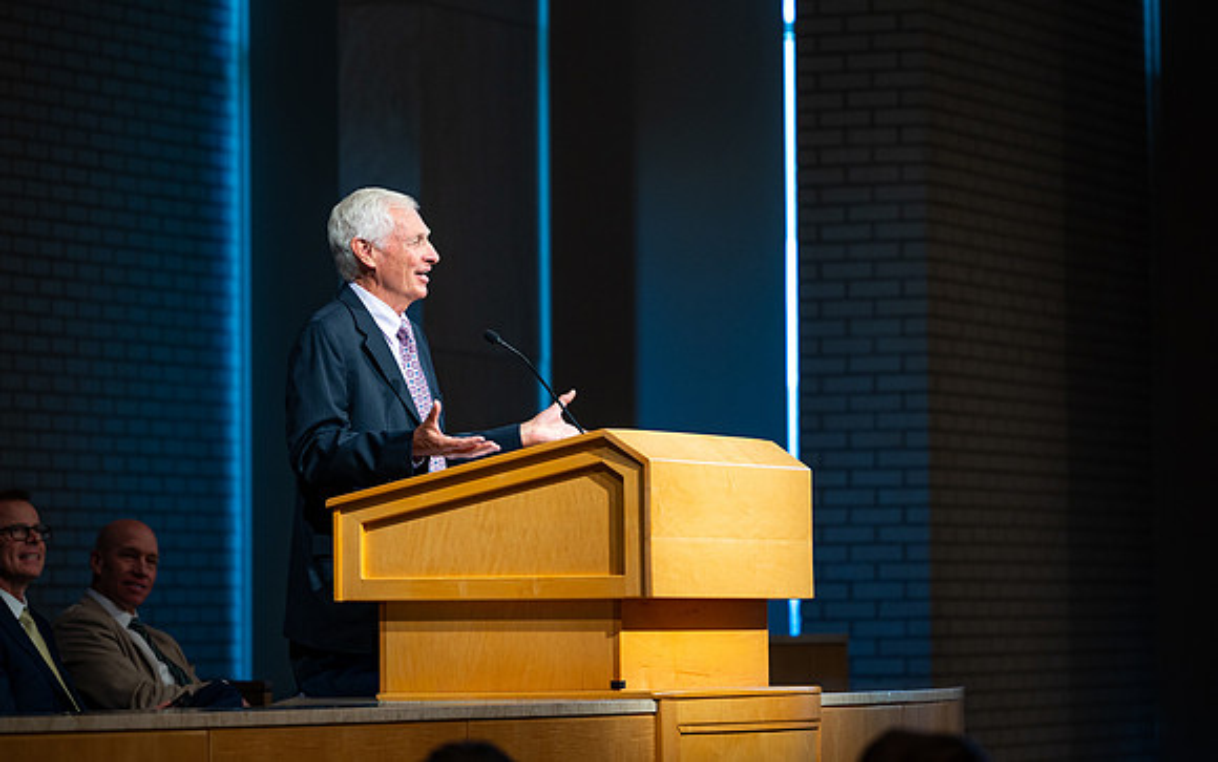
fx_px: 6136
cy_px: 277
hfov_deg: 11.3
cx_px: 634
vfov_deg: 7.1
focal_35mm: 185
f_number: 2.8
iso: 400
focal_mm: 140
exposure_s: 1/200
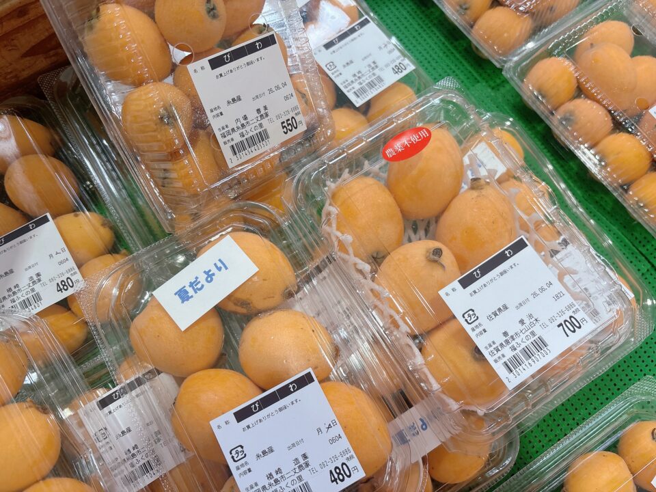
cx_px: 328
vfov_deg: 53.1
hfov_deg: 67.3
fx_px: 493
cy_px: 246
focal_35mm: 26
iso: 100
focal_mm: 5.96
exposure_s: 1/120
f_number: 1.6
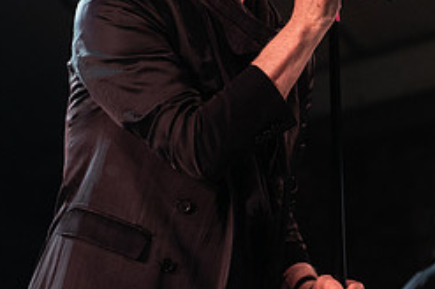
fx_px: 2269
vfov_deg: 7.3
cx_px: 326
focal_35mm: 188
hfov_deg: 10.9
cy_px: 47
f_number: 3.2
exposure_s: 1/500
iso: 1600
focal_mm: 70
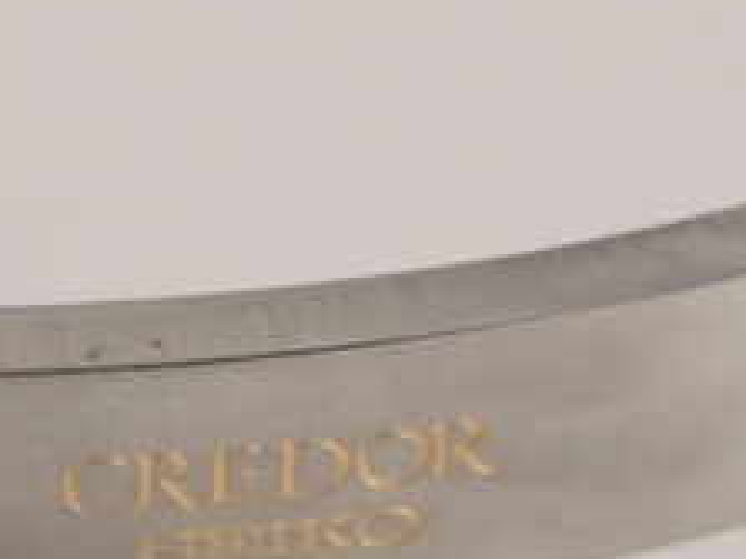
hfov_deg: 8.4
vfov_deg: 6.1
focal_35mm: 237
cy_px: -519
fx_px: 5105
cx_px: 214
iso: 160
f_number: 2.9
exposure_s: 1/80
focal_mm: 7.84
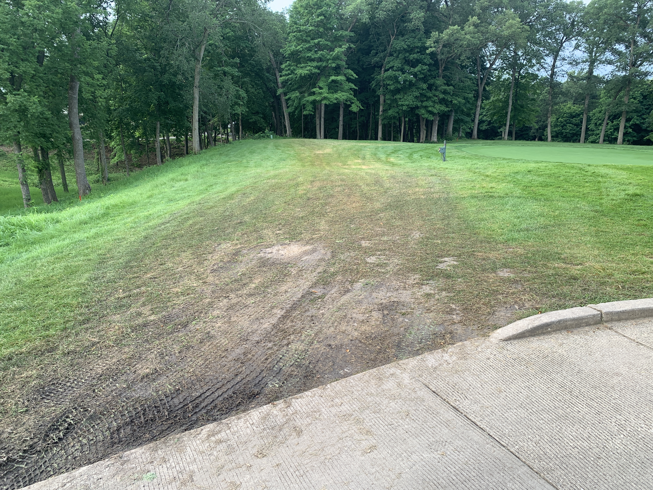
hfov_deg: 67.3
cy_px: 245
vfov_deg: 53.1
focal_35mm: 26
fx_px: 490
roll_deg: -1.8
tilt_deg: -13.7
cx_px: 326
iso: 25
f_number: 1.8
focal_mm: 4.25
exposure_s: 1/157
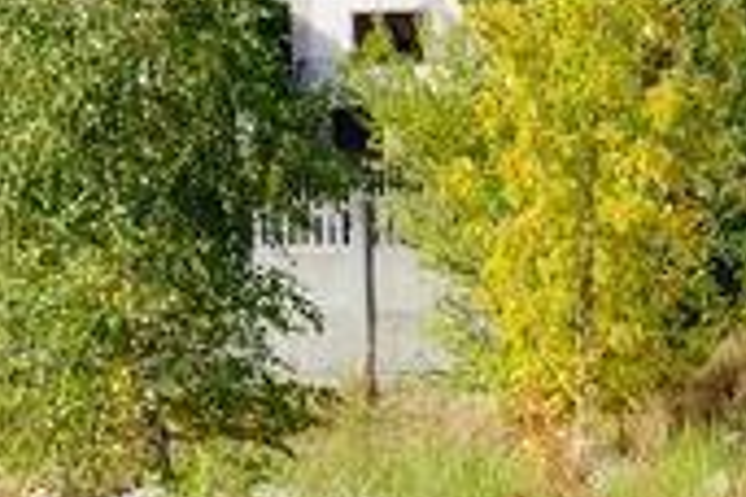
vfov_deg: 6.4
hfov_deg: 9.4
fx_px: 4372
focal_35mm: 211
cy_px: 682
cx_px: 1239
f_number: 10
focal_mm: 30
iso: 100
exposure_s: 1/125
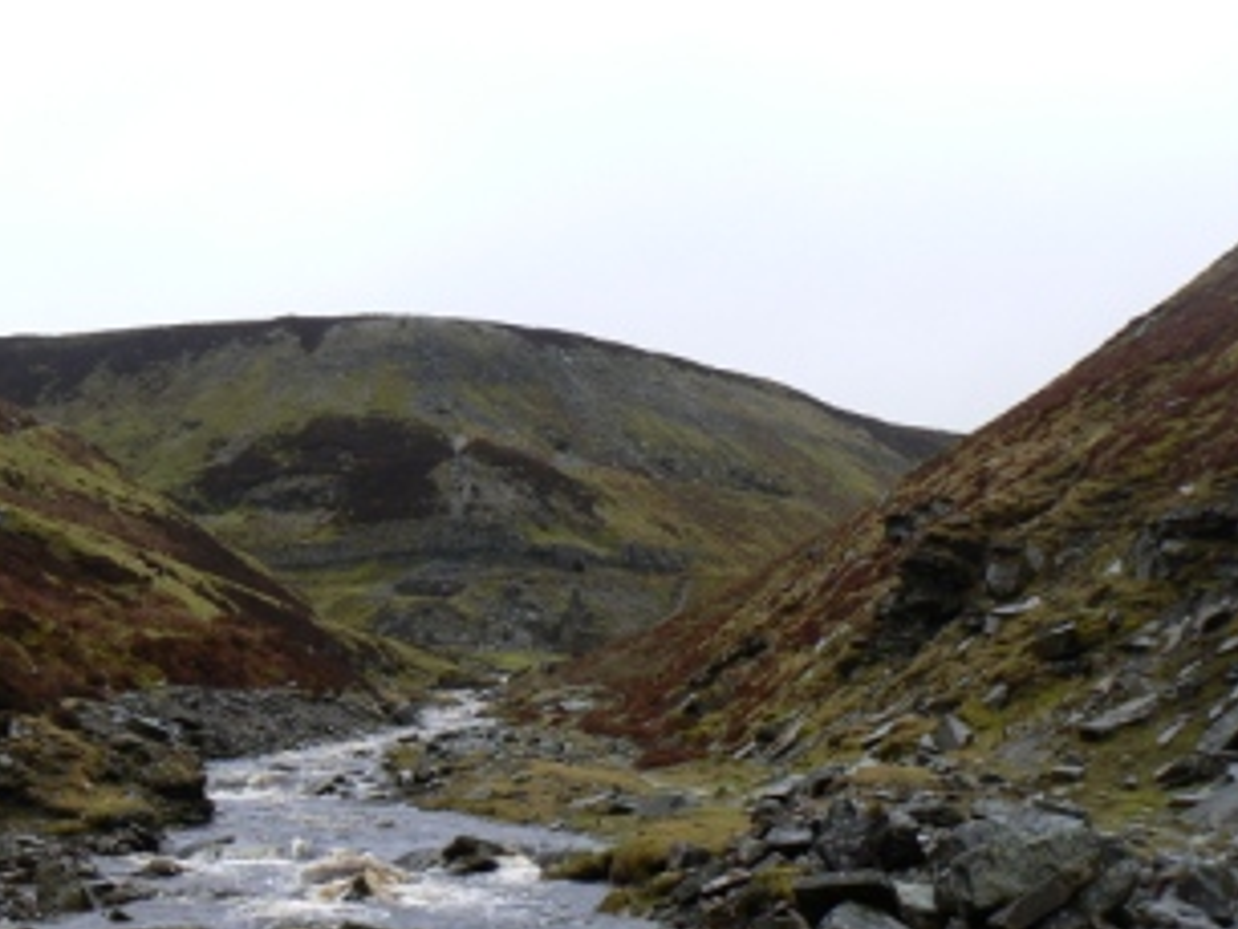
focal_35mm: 51
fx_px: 1825
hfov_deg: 37.3
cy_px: 621
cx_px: 483
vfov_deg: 28.4
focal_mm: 6
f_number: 4
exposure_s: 1/80
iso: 80
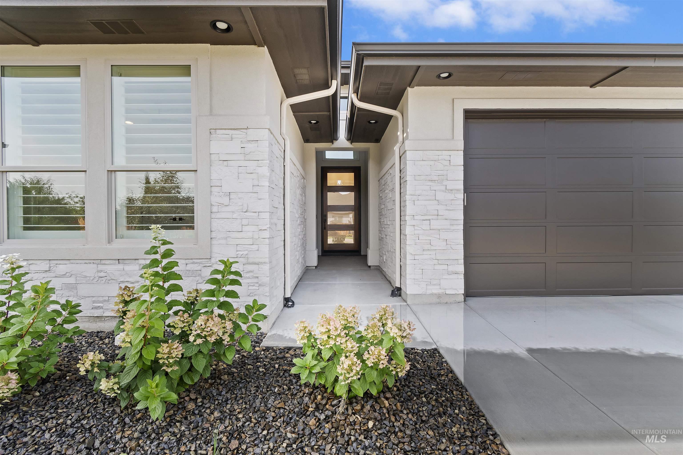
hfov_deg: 96.7
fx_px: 304
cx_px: 342
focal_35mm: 16
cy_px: 228
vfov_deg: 73.7
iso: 320
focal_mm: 11
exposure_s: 1/30
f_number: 11
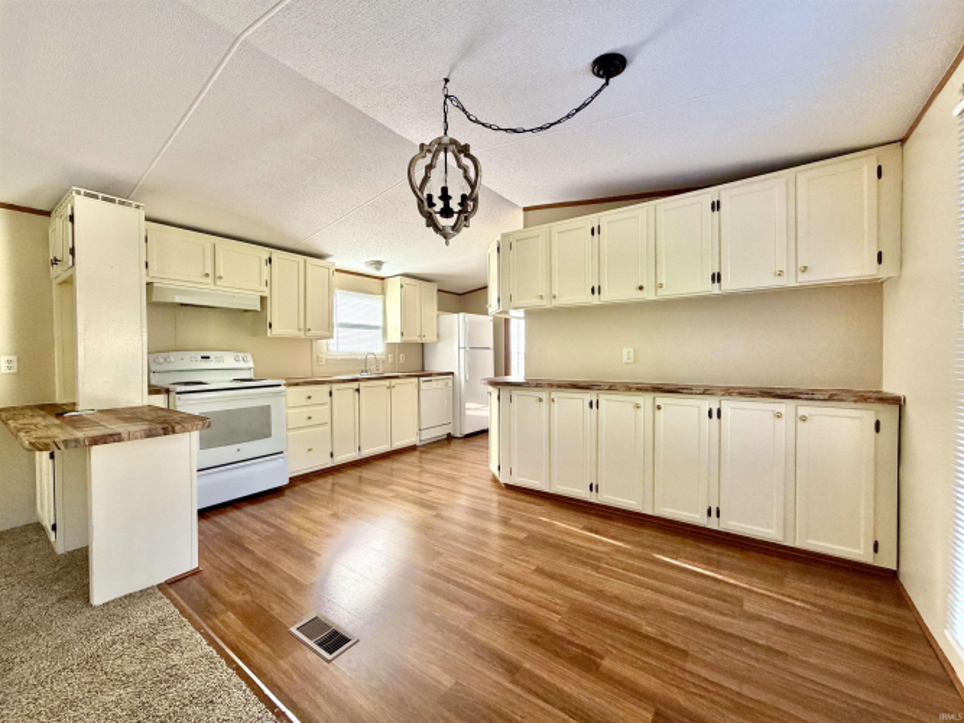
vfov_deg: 85.7
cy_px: 362
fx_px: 390
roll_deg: +1.3
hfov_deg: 102.1
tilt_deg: -0.6
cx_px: 482
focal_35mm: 14
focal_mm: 2.22
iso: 200
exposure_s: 1/121
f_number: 2.2
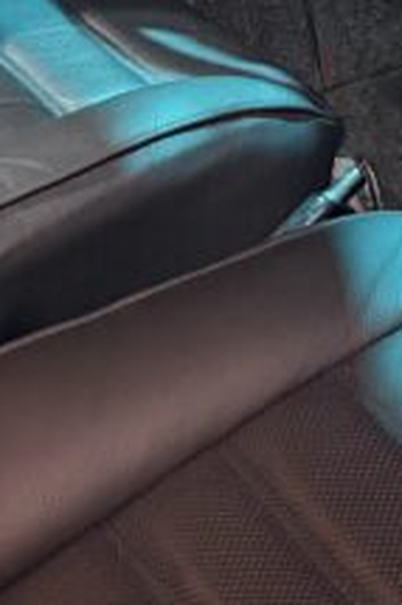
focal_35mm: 119
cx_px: 377
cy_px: -405
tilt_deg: -9.8
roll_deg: +0.1
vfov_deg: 15.4
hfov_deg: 11.4
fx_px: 1996
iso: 800
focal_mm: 6.76
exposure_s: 1/33
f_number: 1.78
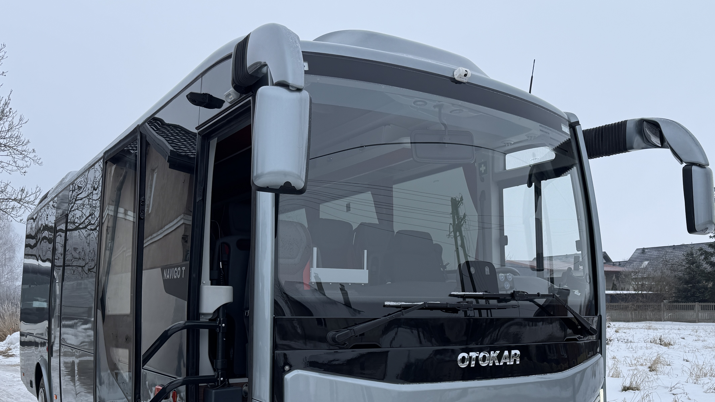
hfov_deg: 56.4
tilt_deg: -0.6
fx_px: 664
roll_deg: +1.7
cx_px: 410
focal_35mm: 35
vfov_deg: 33.0
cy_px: 306
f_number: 1.78
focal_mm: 6.76
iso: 80
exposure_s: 1/1059
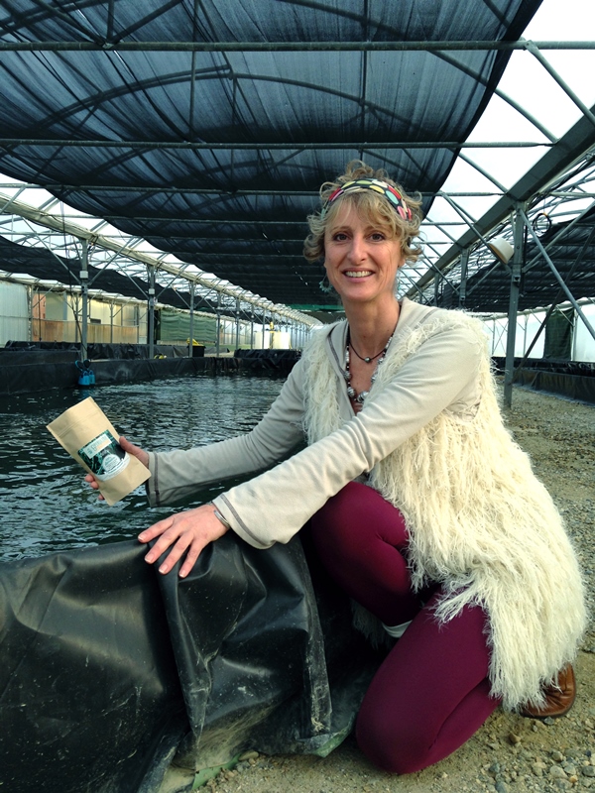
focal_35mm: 33
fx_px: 756
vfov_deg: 55.4
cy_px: 396
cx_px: 298
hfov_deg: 42.9
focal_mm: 4.12
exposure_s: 1/120
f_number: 2.4
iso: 50
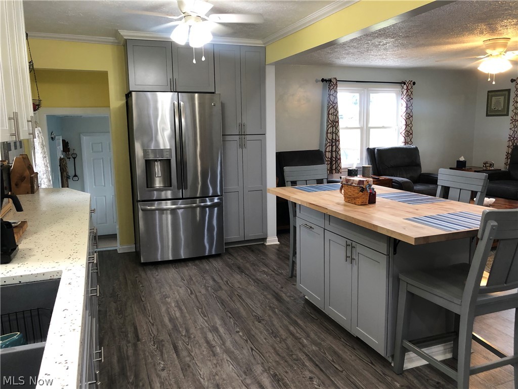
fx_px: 419
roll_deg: +0.8
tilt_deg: -8.9
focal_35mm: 28
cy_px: 194
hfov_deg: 63.4
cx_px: 259
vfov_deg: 49.7
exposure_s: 1/20
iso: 40
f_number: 1.8
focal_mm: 3.99
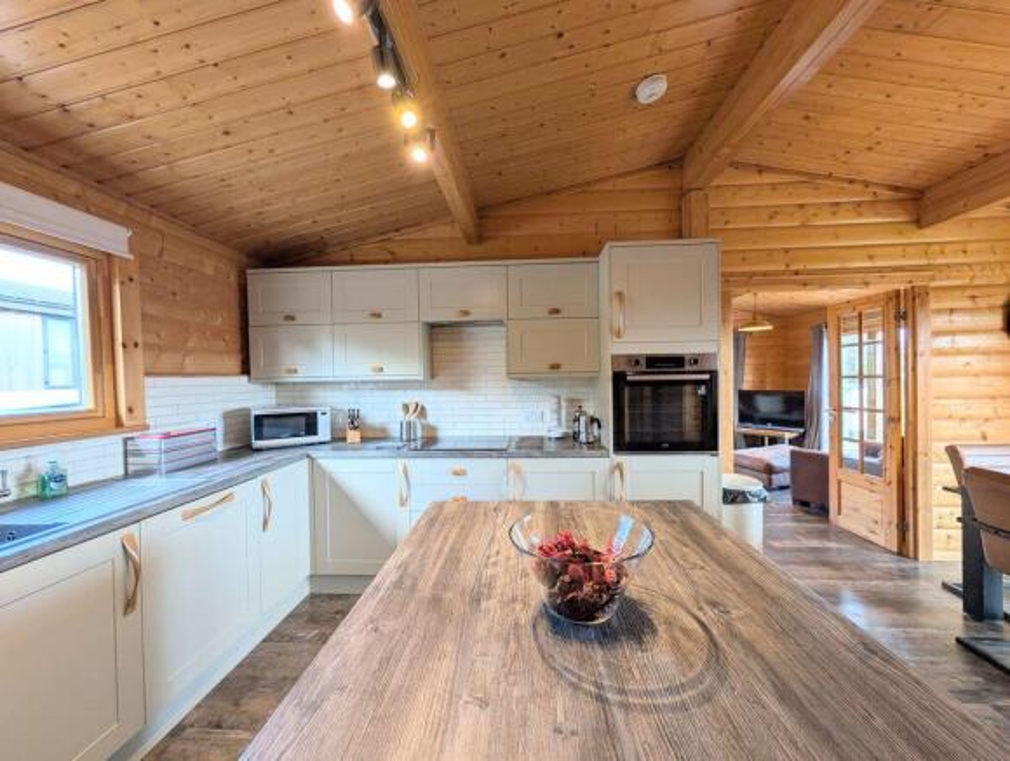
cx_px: 505
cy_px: 380
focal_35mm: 12
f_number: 1.7
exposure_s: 1/100
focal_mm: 2.02
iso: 61
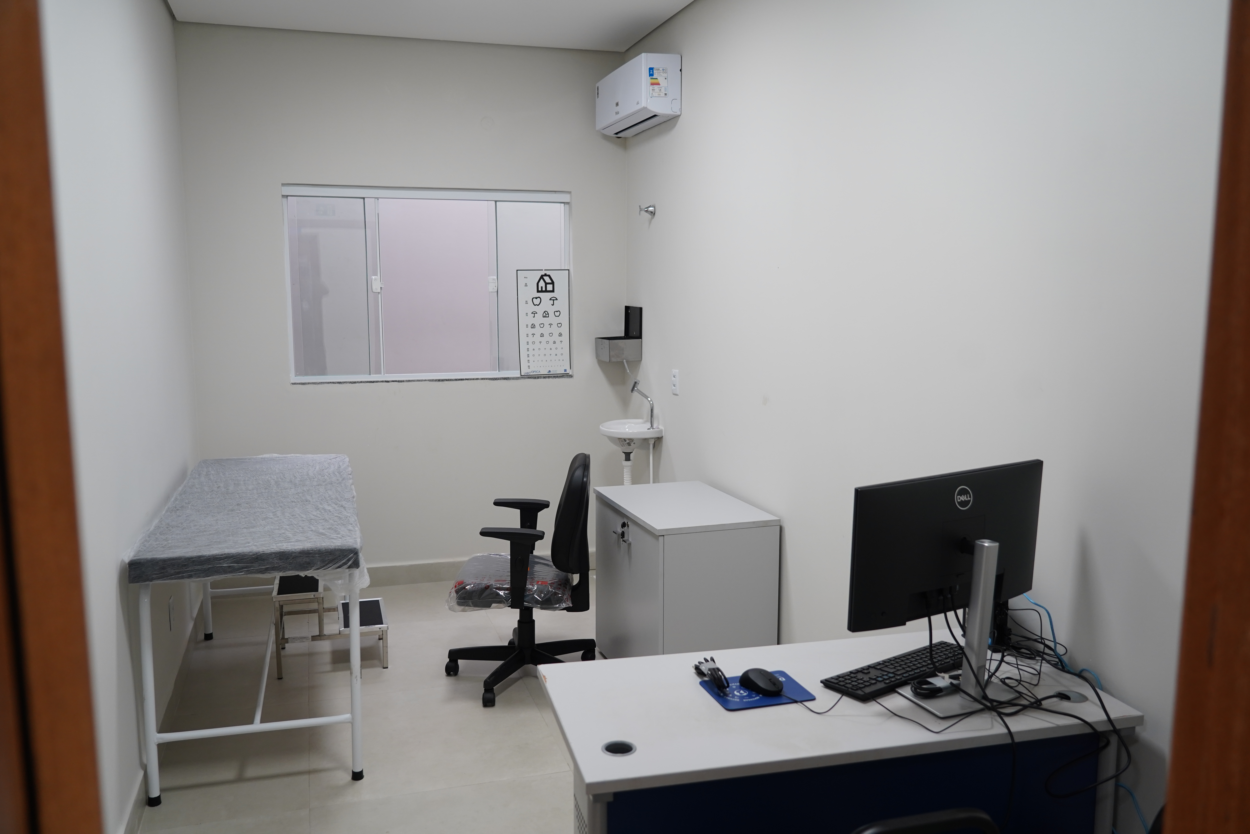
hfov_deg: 63.7
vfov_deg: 45.0
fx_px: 1007
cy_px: 417
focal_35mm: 29
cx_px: 625
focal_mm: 29
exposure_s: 1/125
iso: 800
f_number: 4
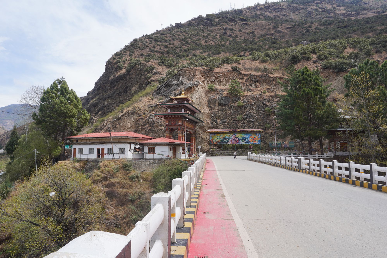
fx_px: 258
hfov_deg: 73.7
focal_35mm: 24
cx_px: 194
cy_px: 129
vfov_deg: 53.1
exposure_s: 1/100
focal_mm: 24
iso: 100
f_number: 14
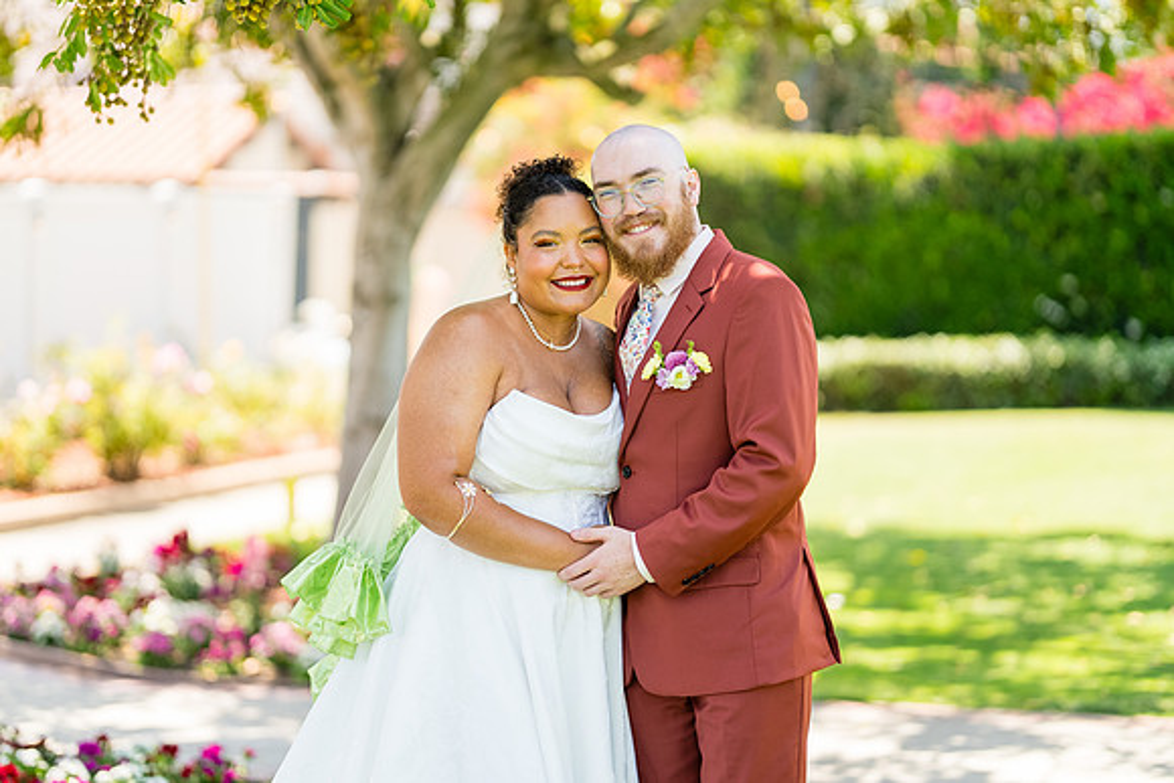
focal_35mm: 90
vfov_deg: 15.3
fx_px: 2922
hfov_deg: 22.7
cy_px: 371
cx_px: 587
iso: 100
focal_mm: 85
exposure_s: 1/1250
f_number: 1.4
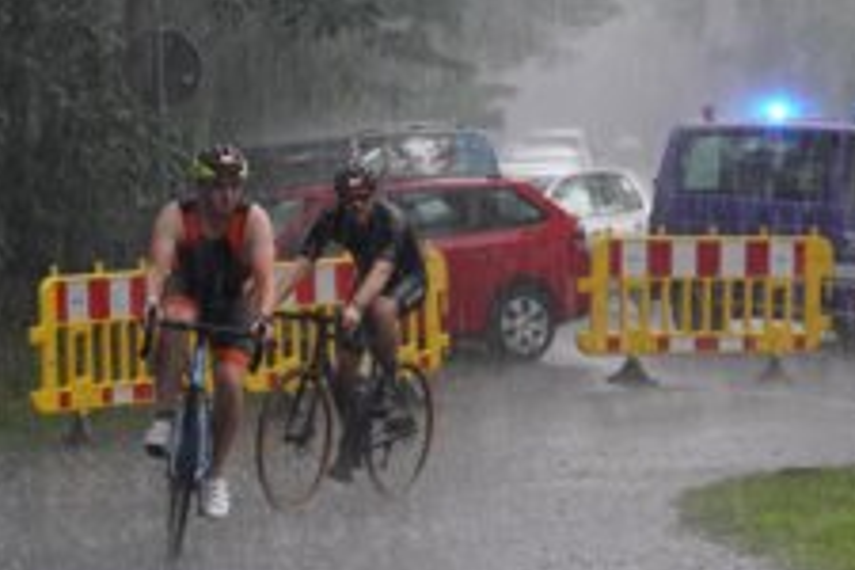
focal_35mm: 187
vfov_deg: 7.3
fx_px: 4441
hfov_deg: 11.0
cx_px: 608
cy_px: 352
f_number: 5.6
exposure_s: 1/160
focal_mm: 70
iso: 800
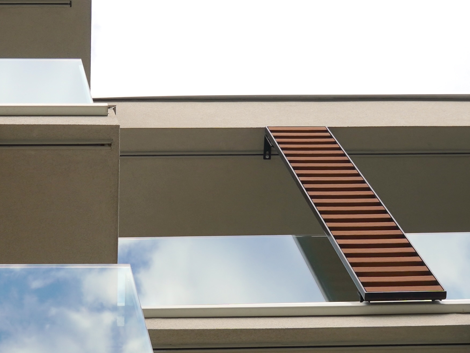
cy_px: 159
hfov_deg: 16.1
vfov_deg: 12.2
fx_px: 1650
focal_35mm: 121
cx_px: 100
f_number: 8
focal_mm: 24.5
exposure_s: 1/200
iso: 100
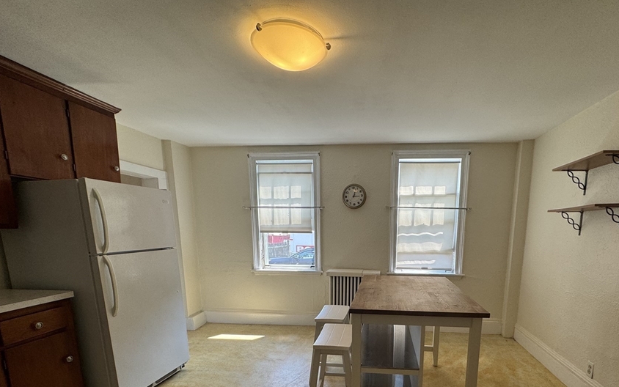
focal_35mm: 18
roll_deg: -0.4
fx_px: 304
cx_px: 359
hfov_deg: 90.3
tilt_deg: -10.5
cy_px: 279
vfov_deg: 62.2
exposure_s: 1/120
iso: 64
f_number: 2.2
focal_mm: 2.22
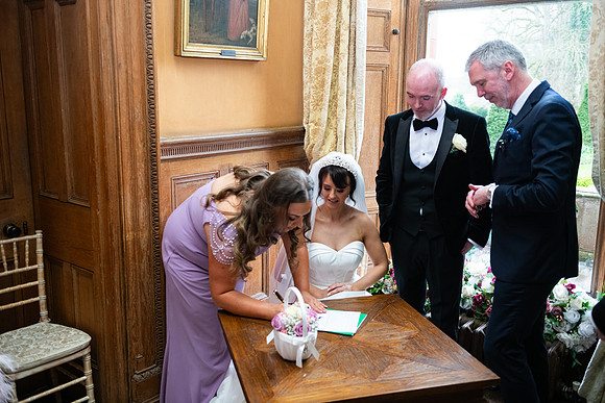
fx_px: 588
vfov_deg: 37.9
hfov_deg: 54.4
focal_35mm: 35
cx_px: 302
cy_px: 202
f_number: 3.5
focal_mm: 35
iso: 1000
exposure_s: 1/160
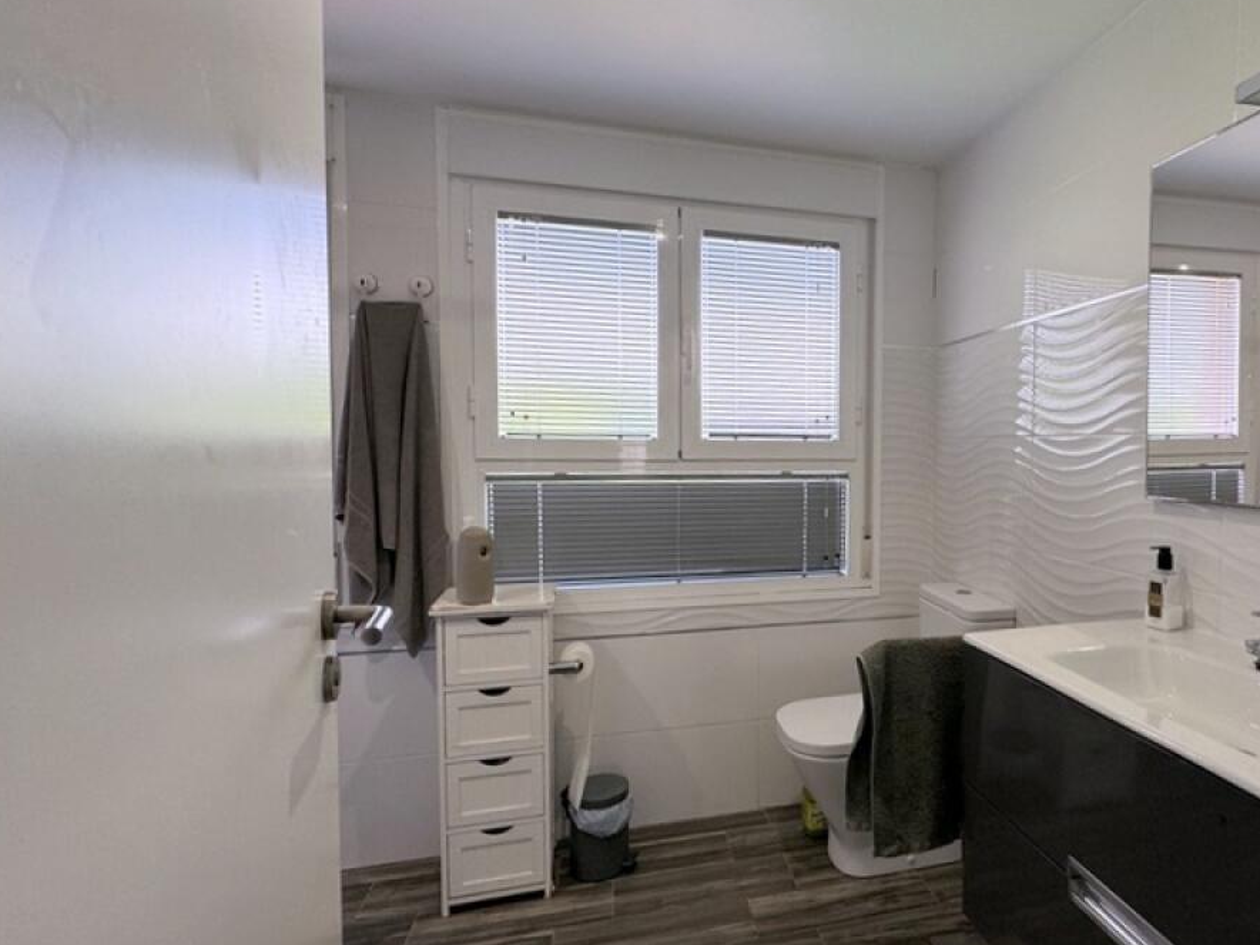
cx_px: 817
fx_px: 692
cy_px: 483
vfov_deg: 68.7
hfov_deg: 82.4
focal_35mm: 19
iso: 125
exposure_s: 1/99
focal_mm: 2.22
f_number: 2.2
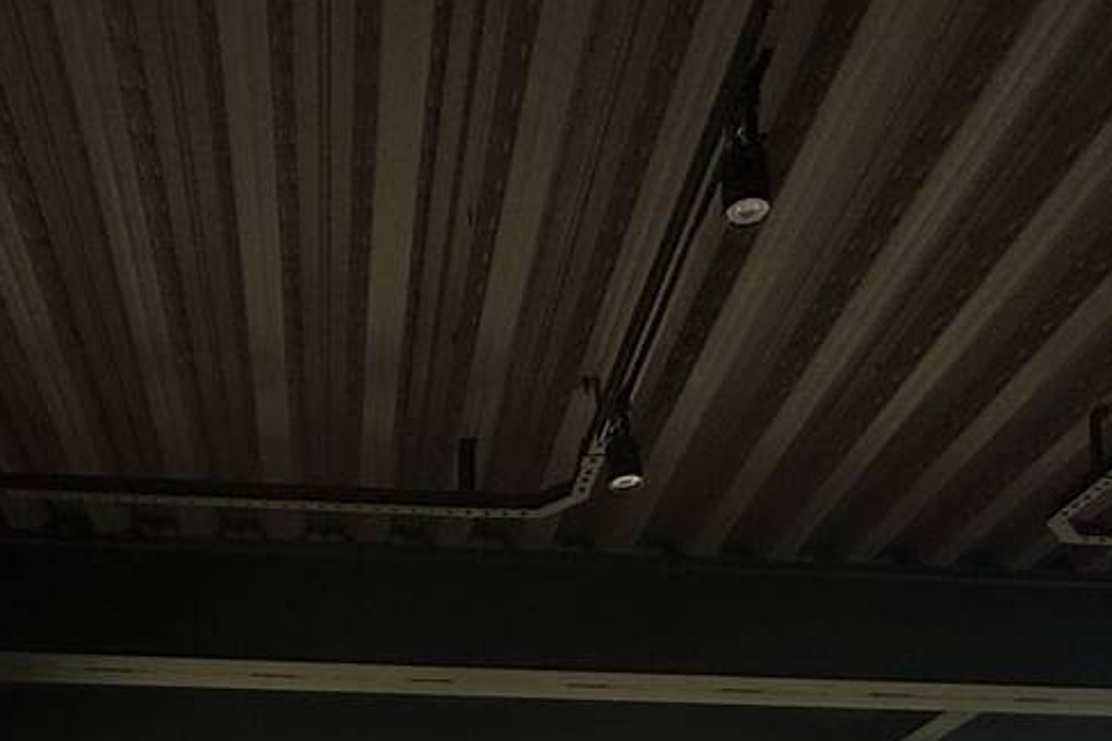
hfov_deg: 45.2
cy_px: 1083
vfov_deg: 24.8
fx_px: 1328
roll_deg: -0.3
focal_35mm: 43
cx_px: 449
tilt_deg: +2.8
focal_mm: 2.22
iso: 50
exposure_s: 1/313
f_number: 2.2
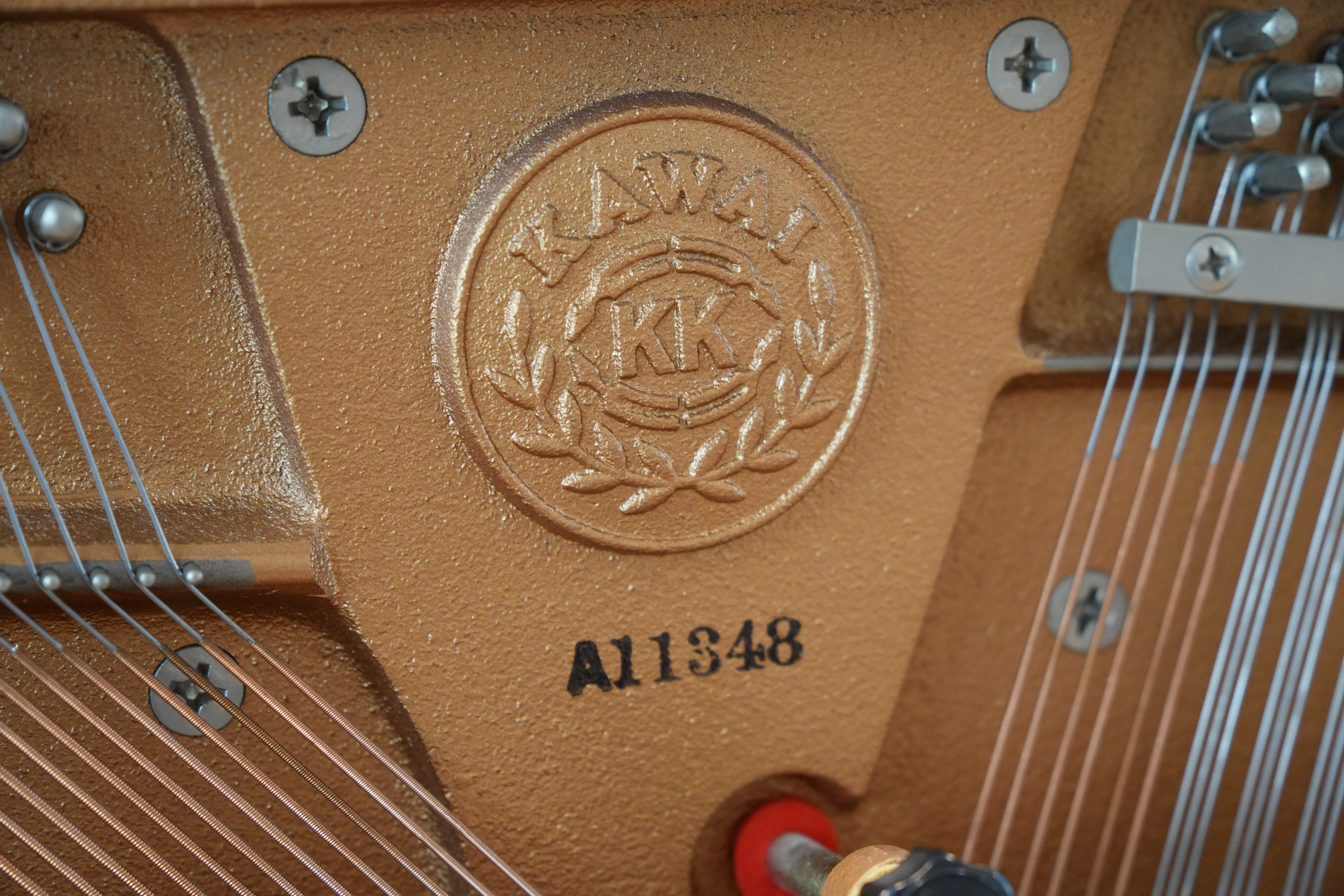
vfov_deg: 19.3
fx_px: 2632
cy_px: 448
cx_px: 672
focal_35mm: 70
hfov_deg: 28.6
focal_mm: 47
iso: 2000
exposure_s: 1/80
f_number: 2.8
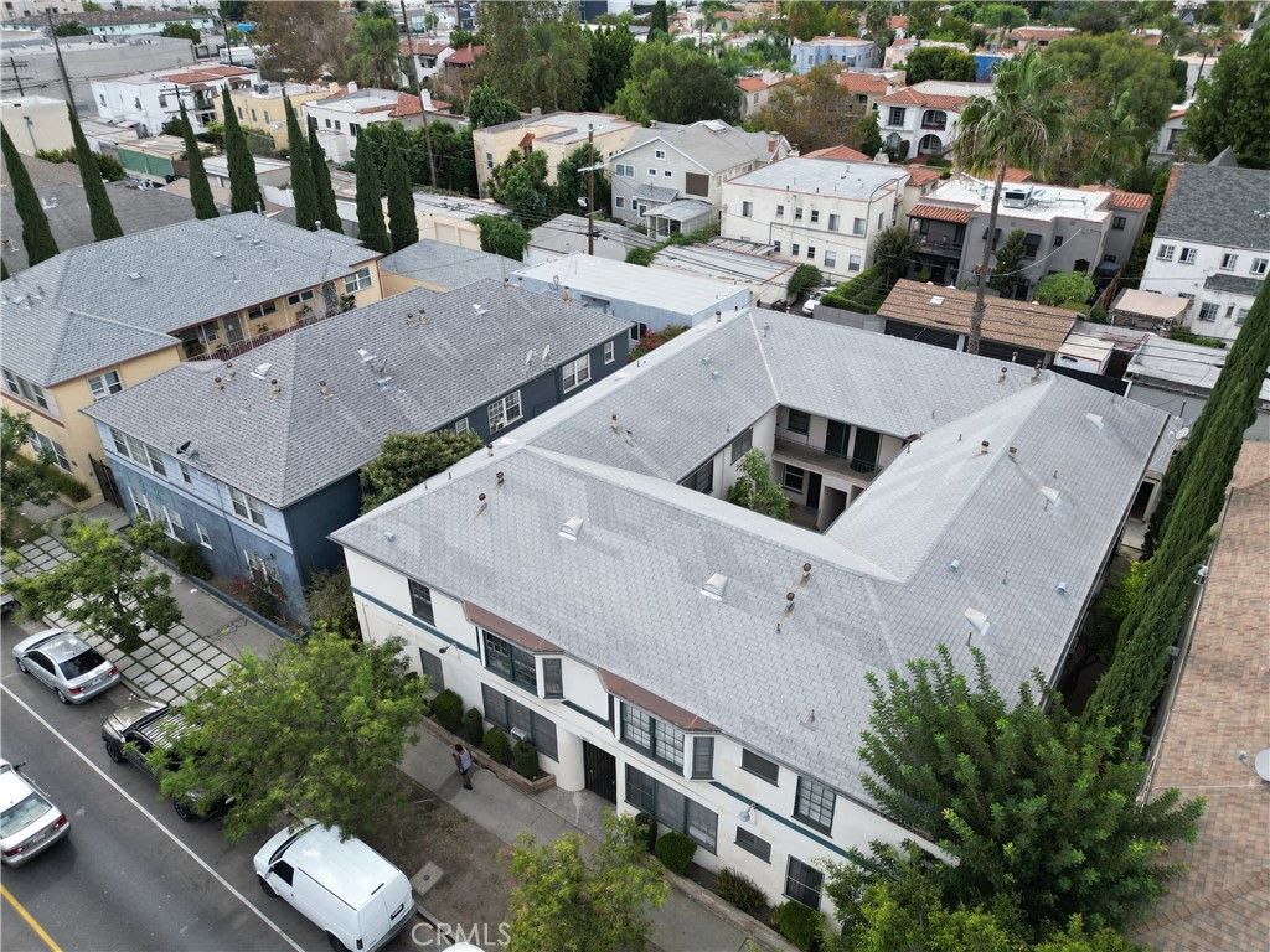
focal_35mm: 24
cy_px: 476
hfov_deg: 71.6
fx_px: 881
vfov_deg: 56.8
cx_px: 635
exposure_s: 1/1250
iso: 120
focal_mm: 6.72
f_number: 1.7
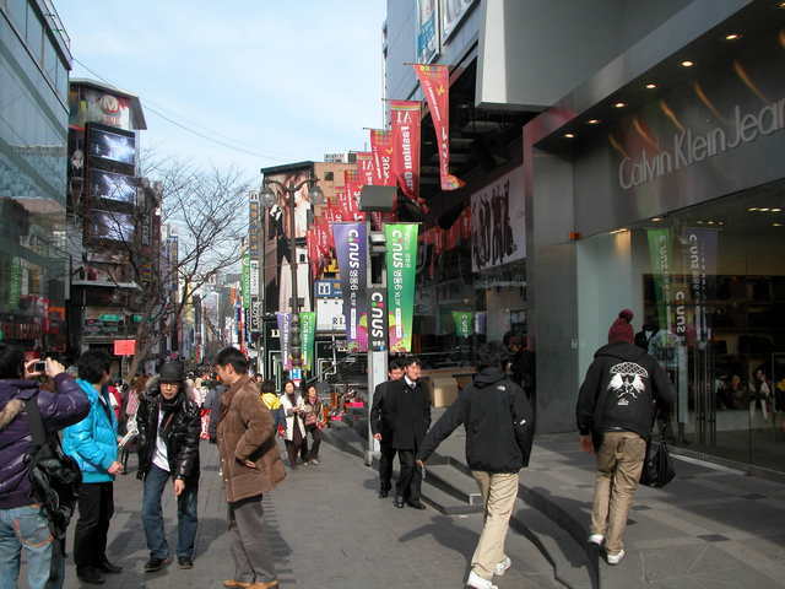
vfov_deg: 41.8
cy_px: 294
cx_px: 392
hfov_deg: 54.0
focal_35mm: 34
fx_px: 771
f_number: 5.6
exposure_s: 1/243
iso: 100
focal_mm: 8.9
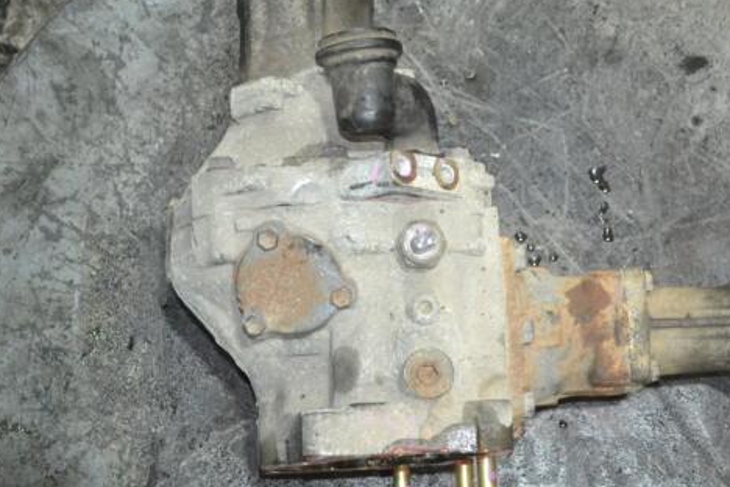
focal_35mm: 77
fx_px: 1561
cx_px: 459
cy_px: 253
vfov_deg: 17.7
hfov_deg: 26.2
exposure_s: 1/60
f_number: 5.3
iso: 2000
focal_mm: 40
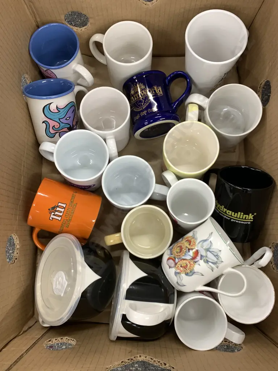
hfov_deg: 53.1
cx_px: 139
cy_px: 186
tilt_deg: -79.8
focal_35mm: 26
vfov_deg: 67.3
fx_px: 278
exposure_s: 1/50
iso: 80
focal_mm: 4.25
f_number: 1.8
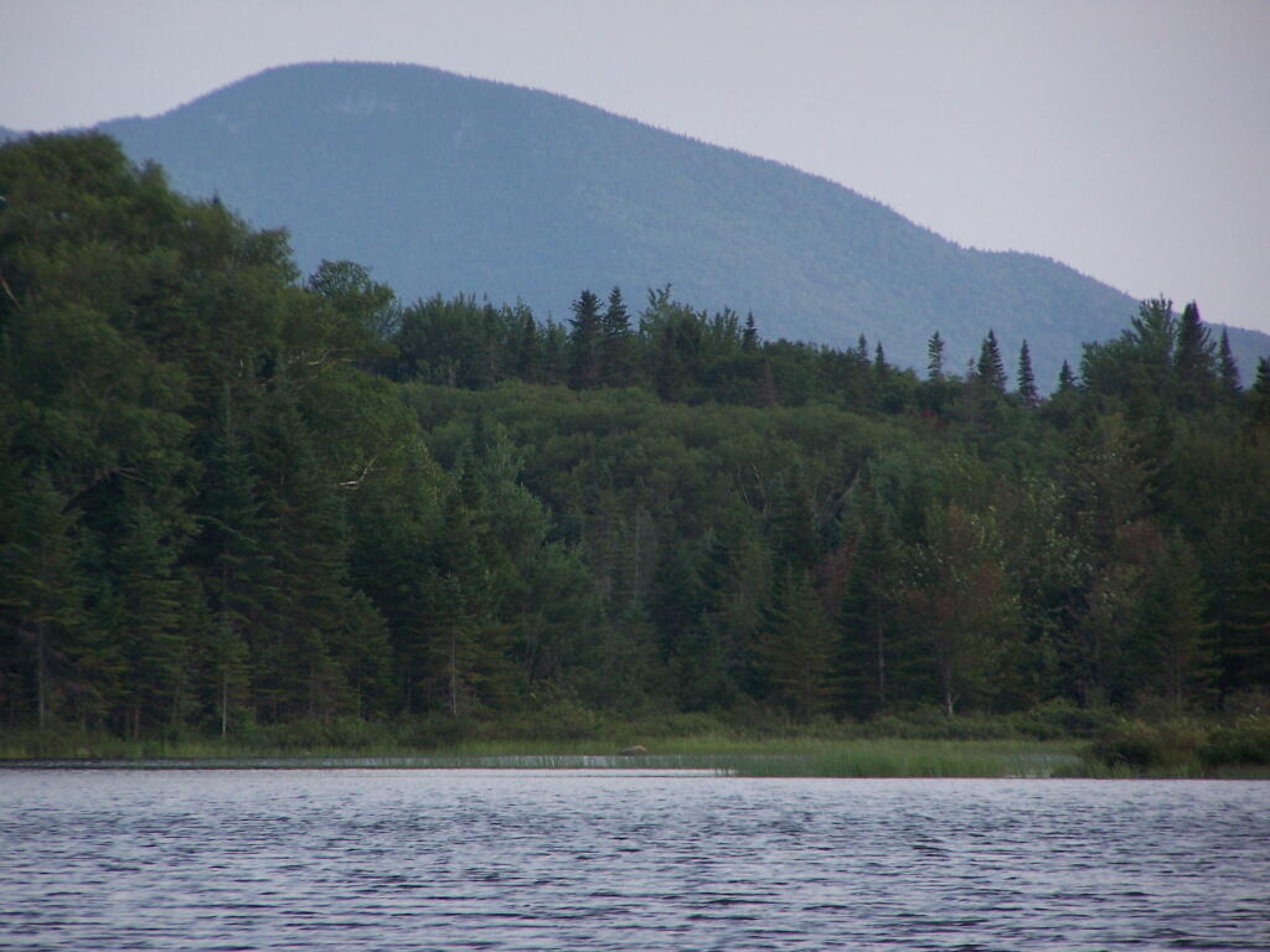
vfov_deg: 3.9
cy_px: 476
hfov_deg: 5.2
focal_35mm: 380
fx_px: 13942
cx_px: 635
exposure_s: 1/400
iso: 140
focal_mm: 63
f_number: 3.7
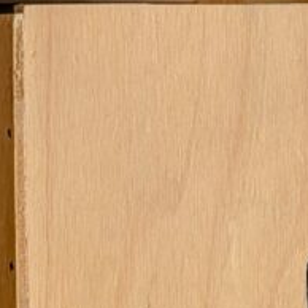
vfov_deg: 12.4
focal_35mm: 140
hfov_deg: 12.0
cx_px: -141
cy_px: 41
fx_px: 1409
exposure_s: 1/490
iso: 182
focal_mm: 6.9
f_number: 1.68
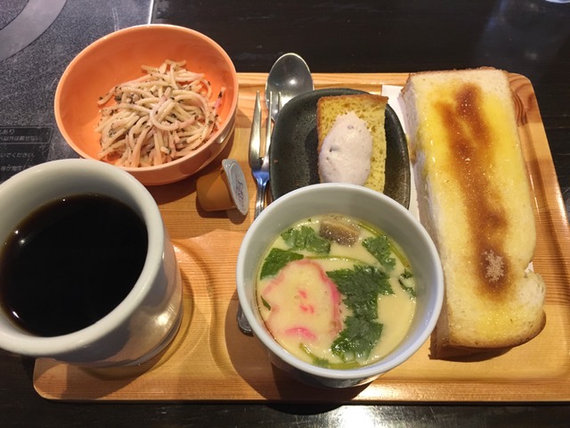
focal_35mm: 29
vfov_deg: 48.2
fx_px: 478
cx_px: 285
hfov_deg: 61.7
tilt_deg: -62.2
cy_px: 214
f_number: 2.2
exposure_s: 1/30
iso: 160
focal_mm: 4.15
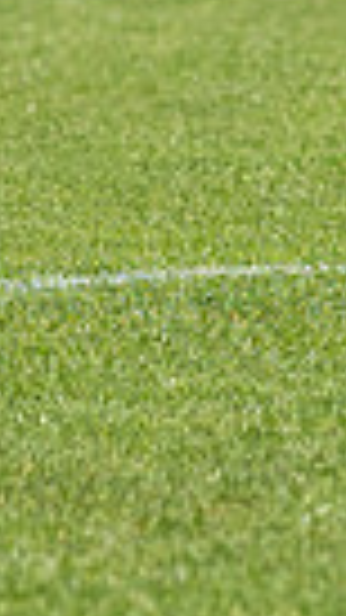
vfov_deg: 1.7
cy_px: -85
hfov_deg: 0.9
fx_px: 21070
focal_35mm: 1291
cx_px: -391
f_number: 2.5
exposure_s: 1/5000
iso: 200
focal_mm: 135
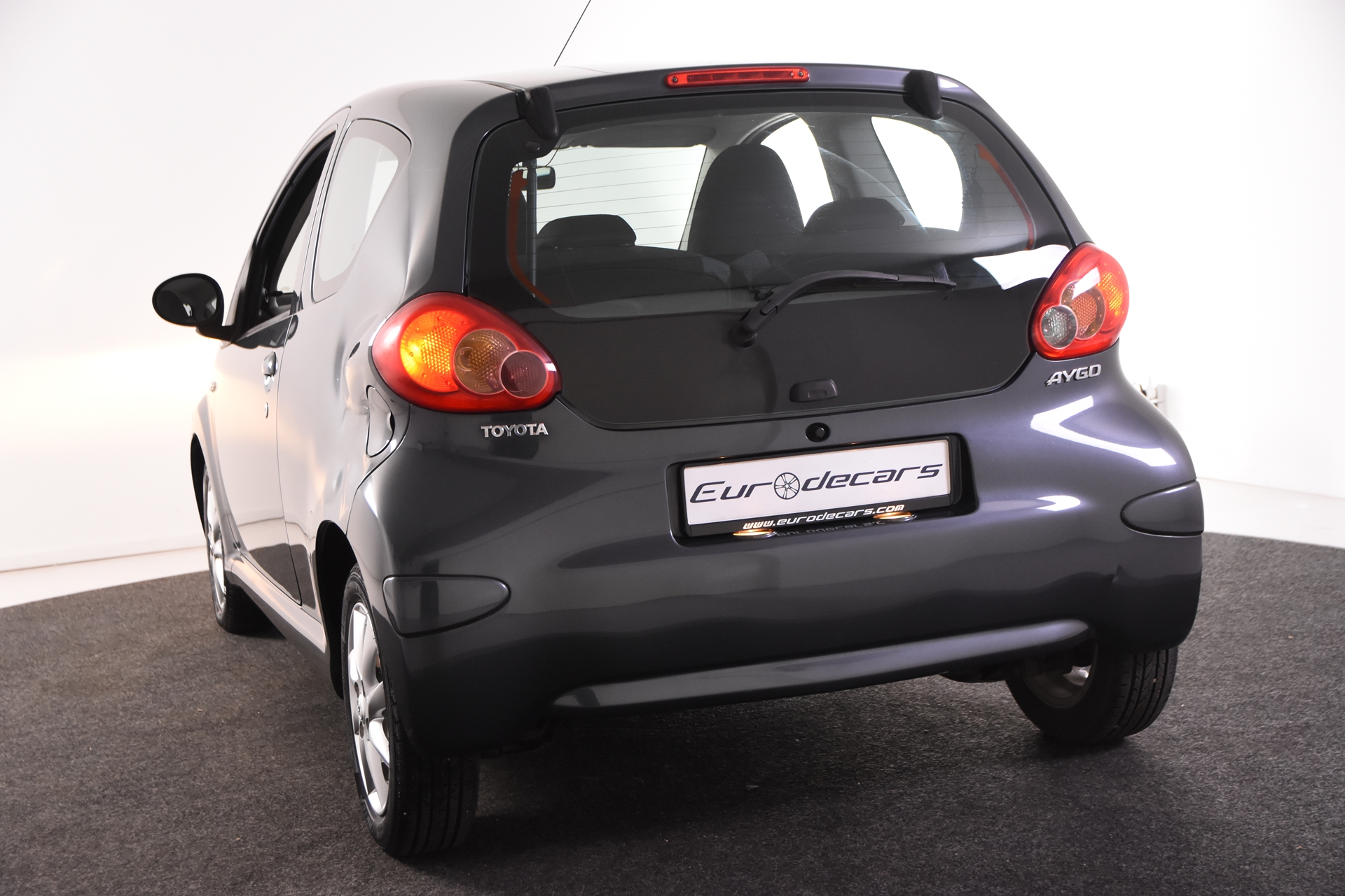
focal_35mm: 51
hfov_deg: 38.9
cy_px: 448
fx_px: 1905
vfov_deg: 26.5
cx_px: 672
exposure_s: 1/80
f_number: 4.5
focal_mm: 34
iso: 1600
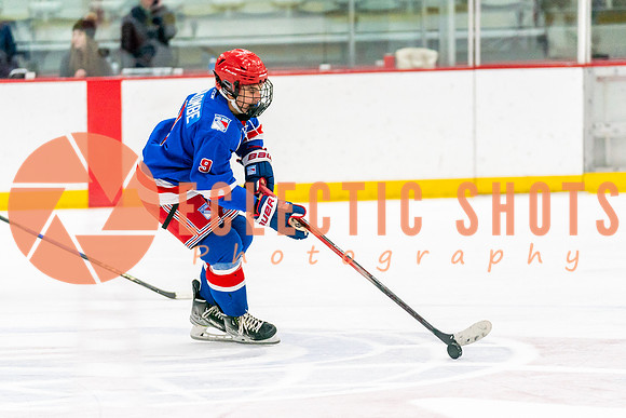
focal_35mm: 205
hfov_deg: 10.1
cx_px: 313
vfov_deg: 6.7
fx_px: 3559
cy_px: 230
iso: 3200
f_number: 2.8
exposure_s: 1/1250
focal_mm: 142
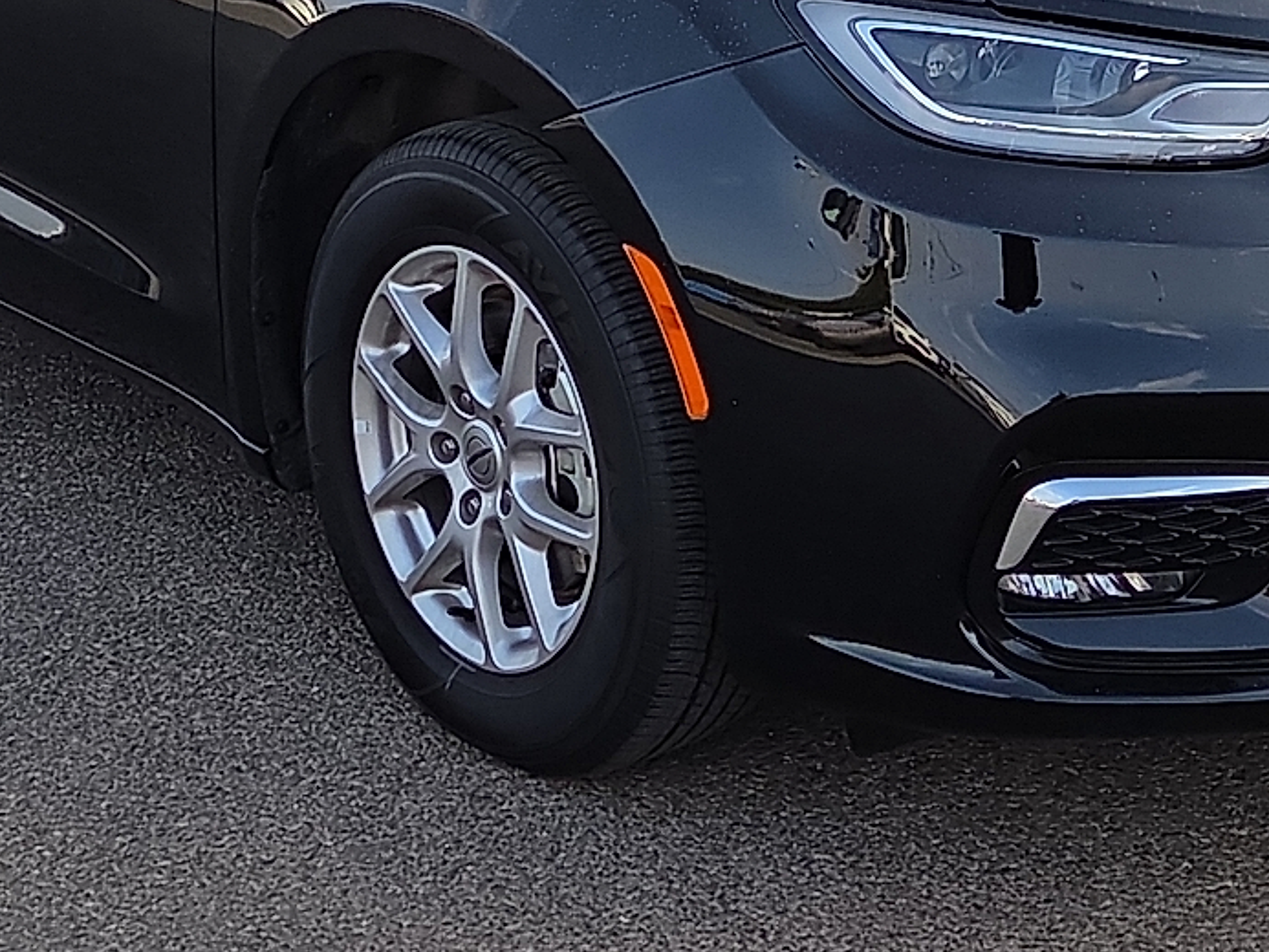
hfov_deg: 21.8
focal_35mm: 90
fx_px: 3300
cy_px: -46
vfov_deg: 16.0
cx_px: 676
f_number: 1.8
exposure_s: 1/1250
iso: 25
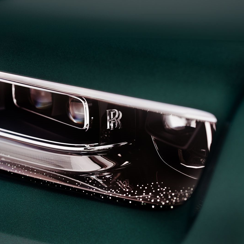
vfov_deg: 16.0
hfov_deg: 15.9
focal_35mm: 109
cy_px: 122
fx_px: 869
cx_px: 80
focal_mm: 85
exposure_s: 1/100
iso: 250
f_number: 2.2
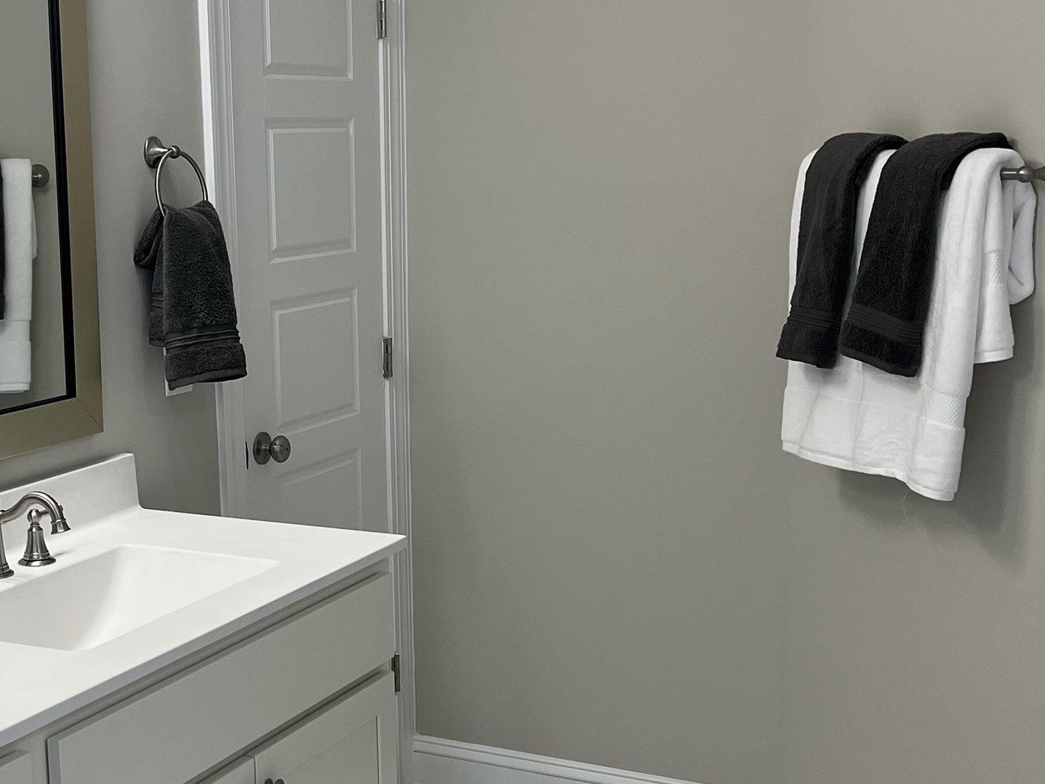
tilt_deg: -11.3
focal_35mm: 56
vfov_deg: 26.1
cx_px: 216
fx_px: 1691
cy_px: 454
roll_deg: +2.2
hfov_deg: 33.4
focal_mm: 5.7
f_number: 1.5
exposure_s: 1/120
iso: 80
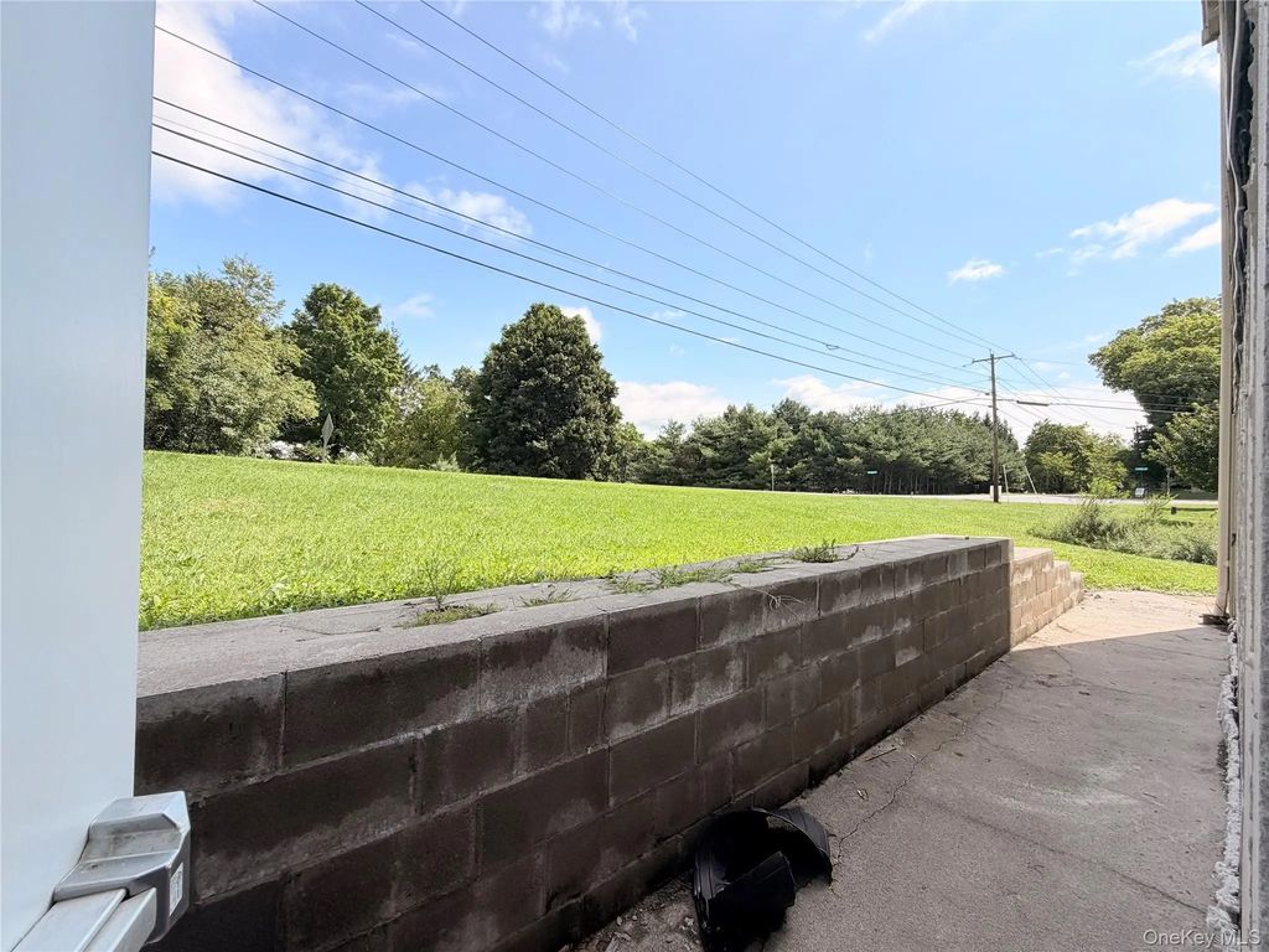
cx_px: 634
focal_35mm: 14
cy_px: 476
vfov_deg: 85.7
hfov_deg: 102.1
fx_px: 513
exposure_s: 1/770
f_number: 2.2
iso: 20
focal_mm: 2.22
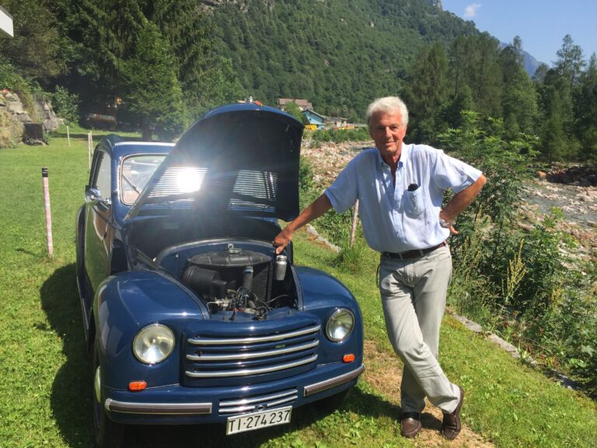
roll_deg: -4.6
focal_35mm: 29
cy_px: 224
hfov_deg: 61.7
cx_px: 298
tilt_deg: -10.5
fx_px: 500
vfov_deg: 48.2
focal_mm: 4.15
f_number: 2.2
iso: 32
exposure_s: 1/1799
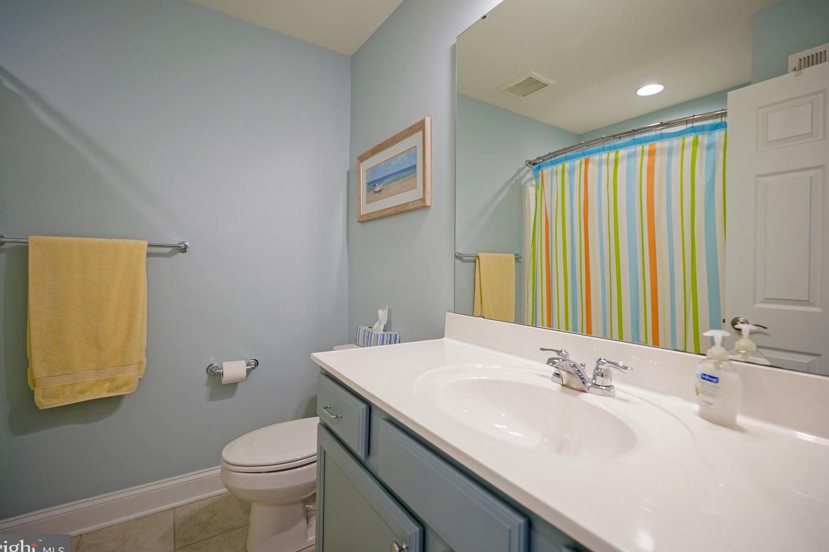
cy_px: 271
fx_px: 368
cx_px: 417
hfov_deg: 96.7
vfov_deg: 73.7
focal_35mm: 16
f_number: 2.8
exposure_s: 1/30
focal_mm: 10
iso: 250
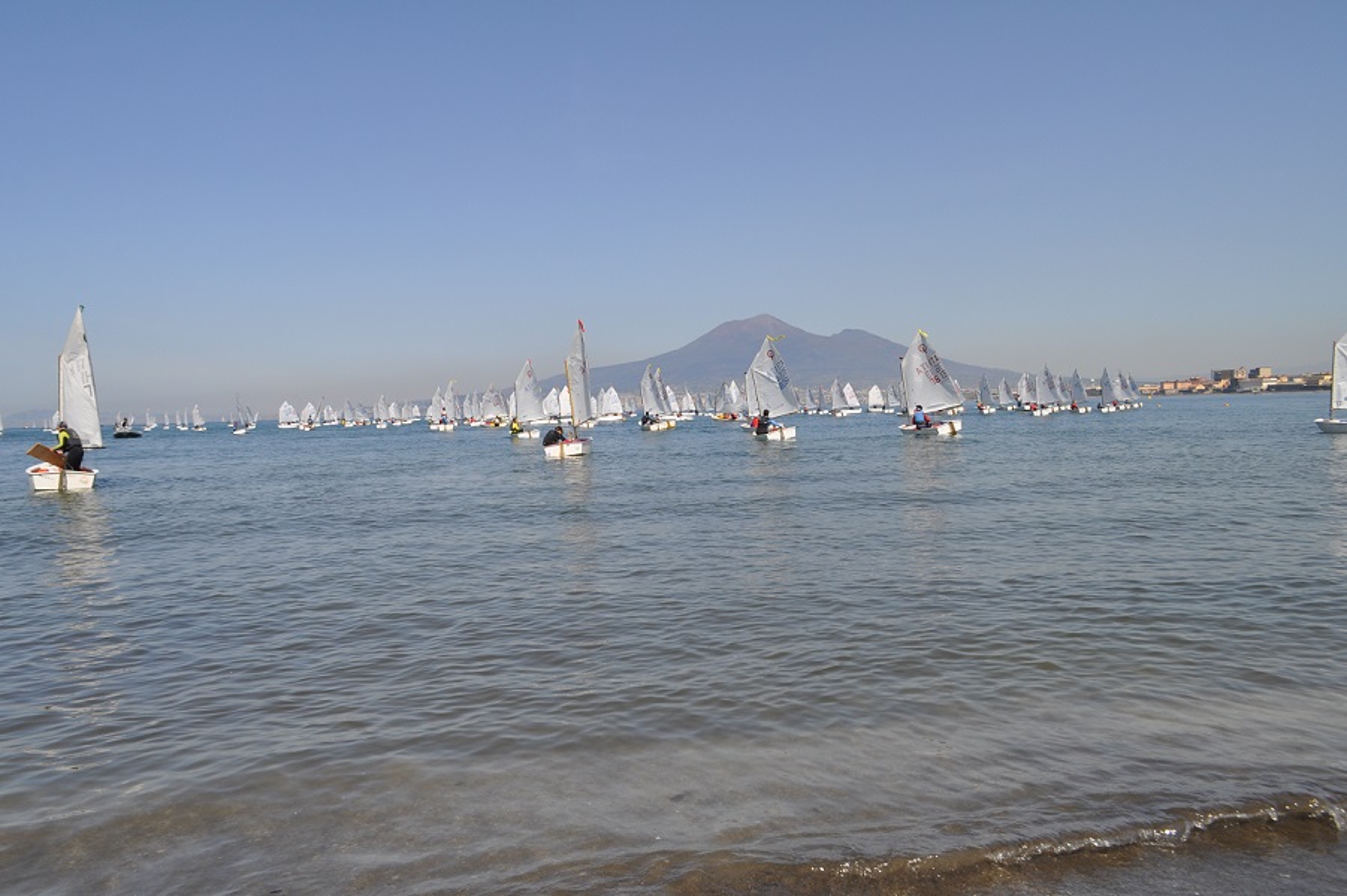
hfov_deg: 67.4
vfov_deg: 47.8
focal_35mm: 27
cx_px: 674
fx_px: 1009
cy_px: 448
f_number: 10
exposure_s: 1/400
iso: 200
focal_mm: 18
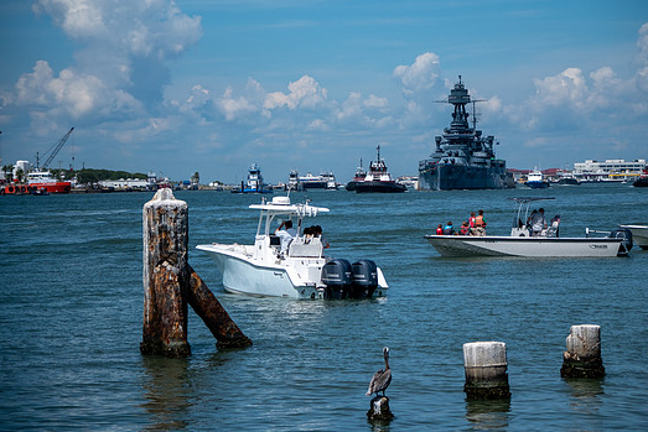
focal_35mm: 133
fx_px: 2395
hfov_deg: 15.4
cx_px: 356
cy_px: 199
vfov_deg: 10.3
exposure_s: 1/4400
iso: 160
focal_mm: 80
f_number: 4
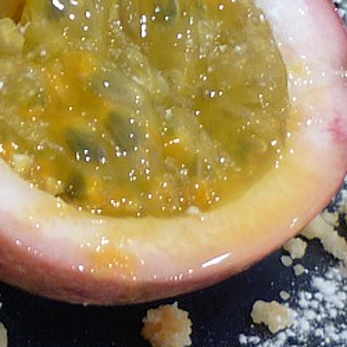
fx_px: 2098
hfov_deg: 9.1
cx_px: -251
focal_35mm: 185
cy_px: 68
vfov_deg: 9.4
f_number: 2.9
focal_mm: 5.9
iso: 80
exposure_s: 1/13
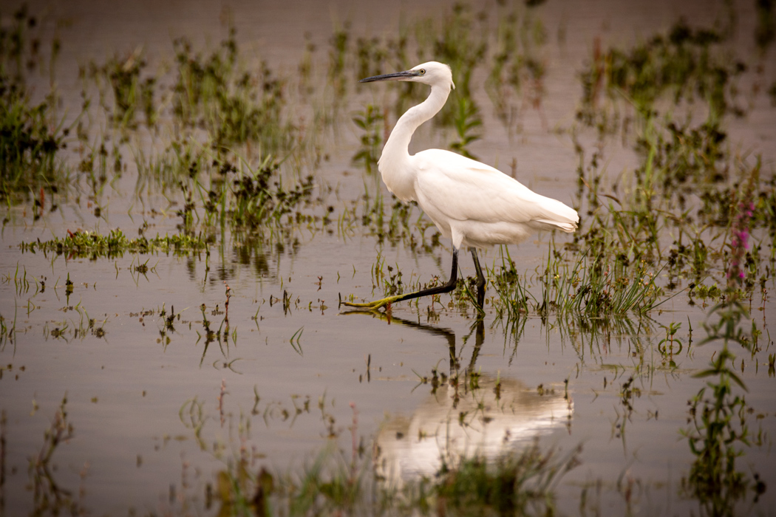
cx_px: 388
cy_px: 258
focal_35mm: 900
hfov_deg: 2.3
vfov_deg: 1.5
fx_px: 19398
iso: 450
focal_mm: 600
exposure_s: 1/500
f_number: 7.1
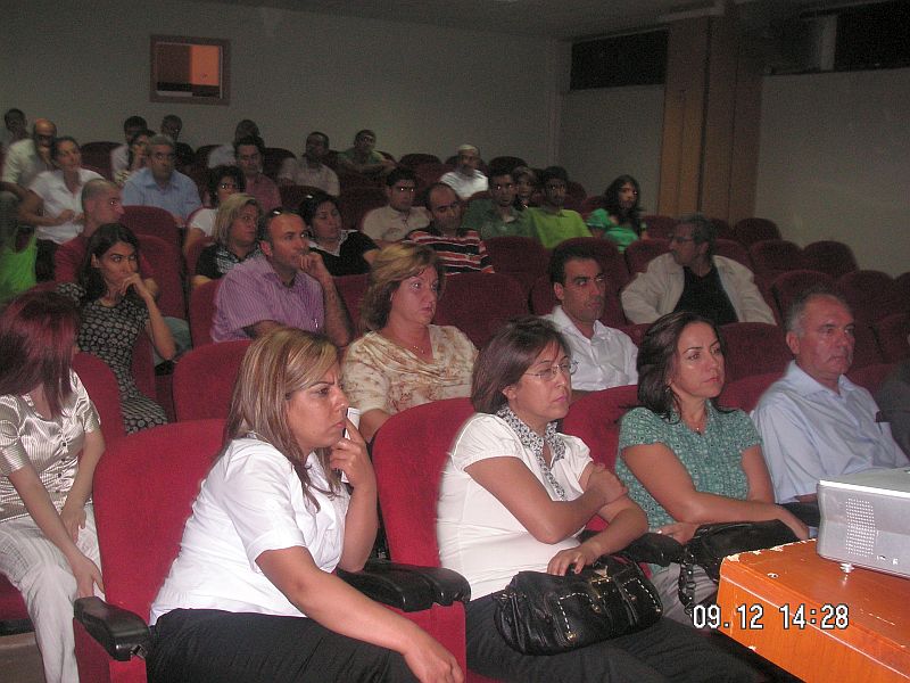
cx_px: 455
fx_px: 999
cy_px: 342
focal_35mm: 38
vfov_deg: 37.7
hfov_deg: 49.0
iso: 160
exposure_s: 1/45
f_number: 3.3
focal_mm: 6.3
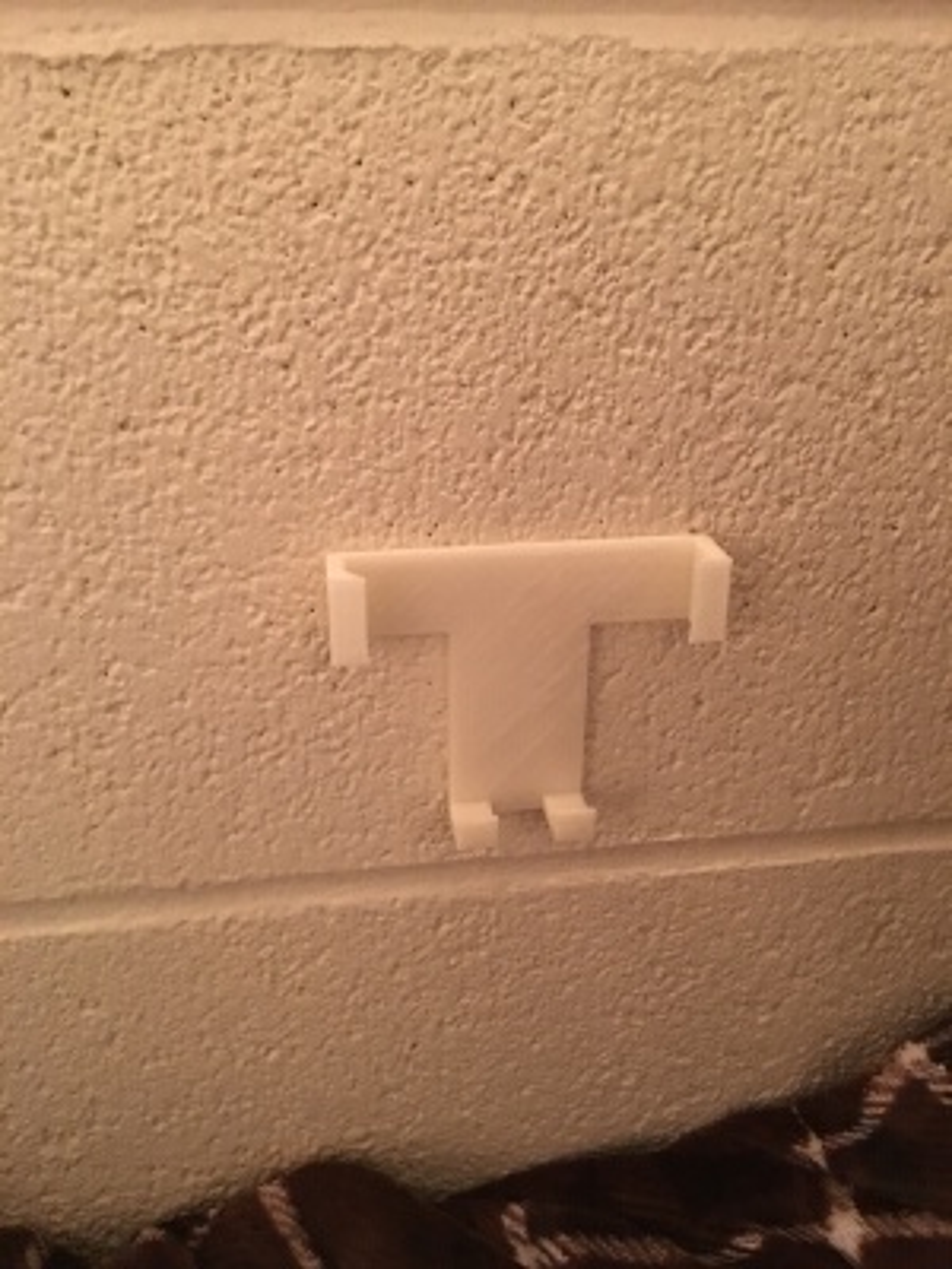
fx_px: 1063
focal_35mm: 29
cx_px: 476
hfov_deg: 48.2
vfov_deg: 61.7
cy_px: 634
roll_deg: +0.9
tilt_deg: -21.7
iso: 125
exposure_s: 1/4
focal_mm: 4.15
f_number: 2.2
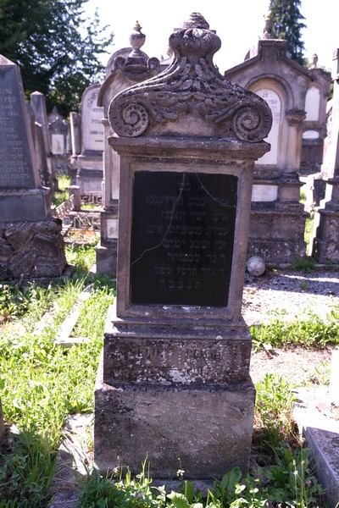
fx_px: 494
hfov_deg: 37.9
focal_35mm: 35
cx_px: 170
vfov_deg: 54.4
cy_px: 254
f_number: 4
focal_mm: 23.3
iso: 80
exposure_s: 1/110
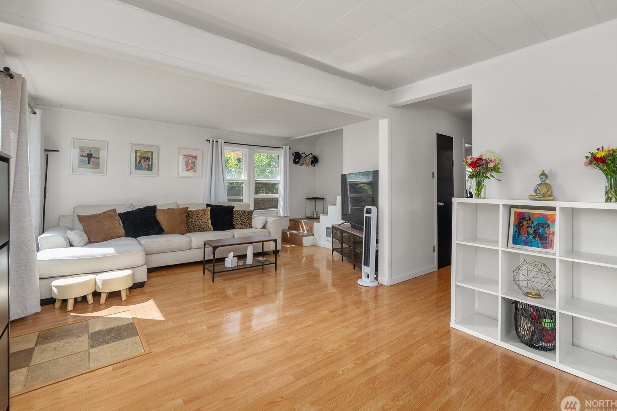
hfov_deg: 100.3
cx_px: 325
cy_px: 200
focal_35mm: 15
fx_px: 257
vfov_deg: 77.3
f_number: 7.1
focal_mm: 14
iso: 1000
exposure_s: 1/25
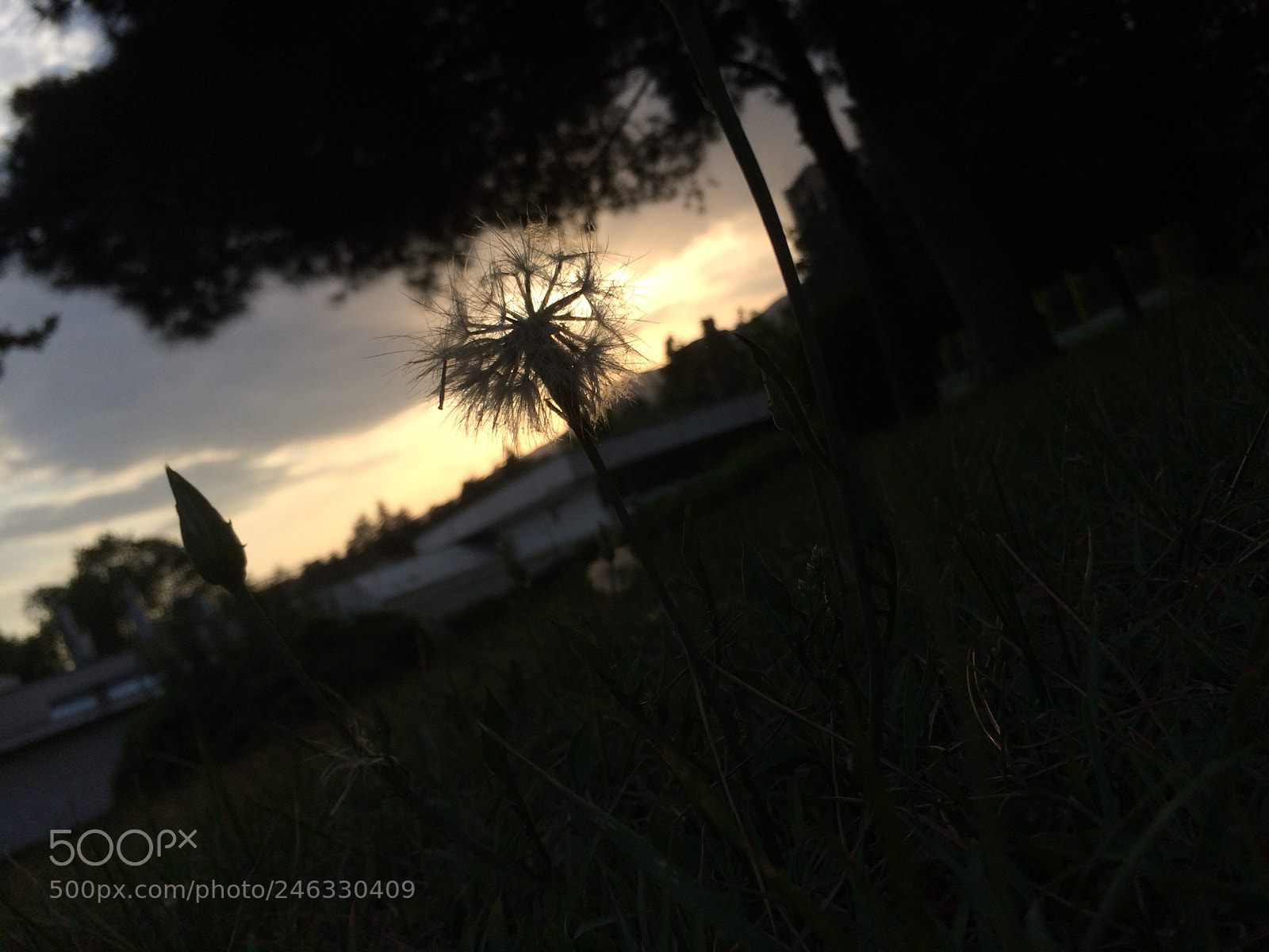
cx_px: 634
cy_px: 476
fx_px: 1100
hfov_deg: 60.0
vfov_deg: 46.8
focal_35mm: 30
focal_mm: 4.12
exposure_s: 1/2160
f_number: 2.2
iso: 40
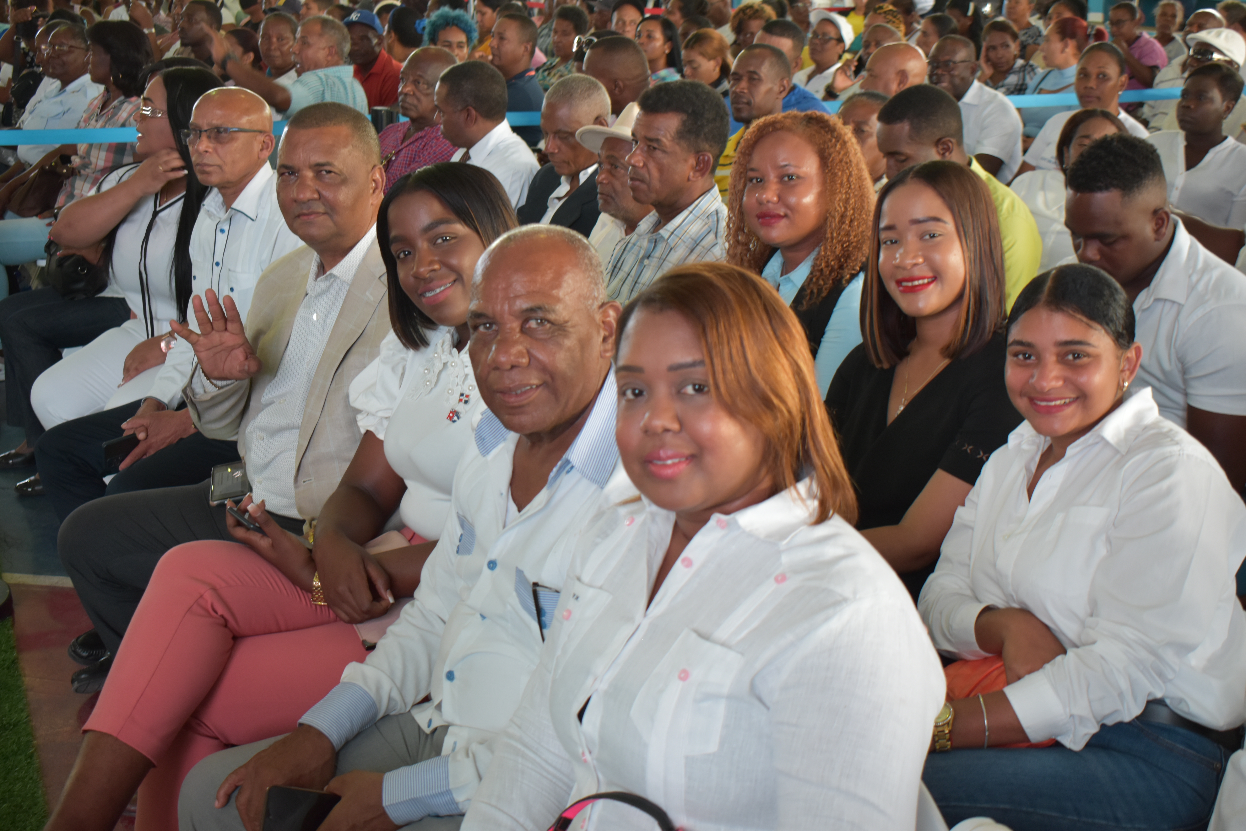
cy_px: 416
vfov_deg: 30.8
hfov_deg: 45.0
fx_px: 1505
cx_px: 623
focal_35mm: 44
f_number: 4.2
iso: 800
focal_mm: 29
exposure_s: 1/30
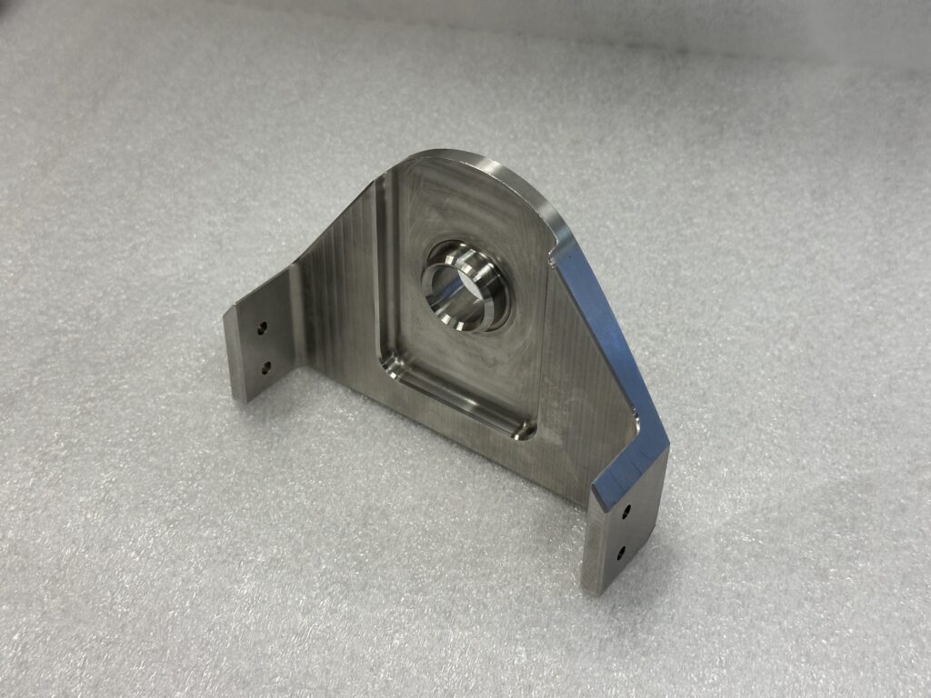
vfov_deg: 30.3
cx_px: 466
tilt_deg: -45.4
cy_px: 349
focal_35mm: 48
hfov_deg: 39.7
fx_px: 1291
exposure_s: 1/90
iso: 64
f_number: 1.78
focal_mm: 6.86
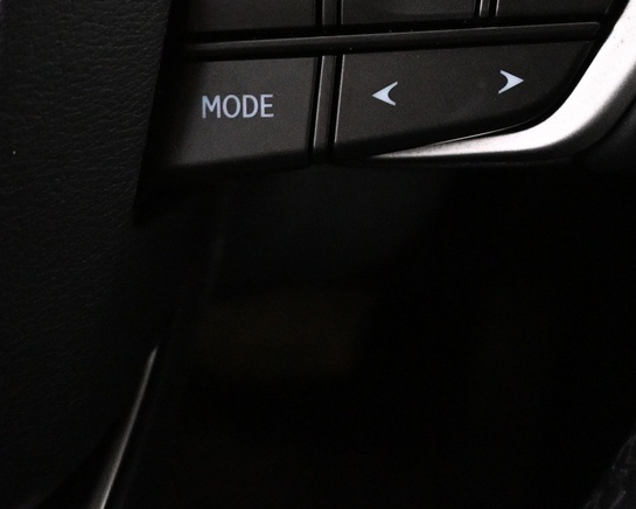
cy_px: -112
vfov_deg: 21.1
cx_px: 464
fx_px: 1261
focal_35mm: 67
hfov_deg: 28.0
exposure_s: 1/60
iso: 4000
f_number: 3.5
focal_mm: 16
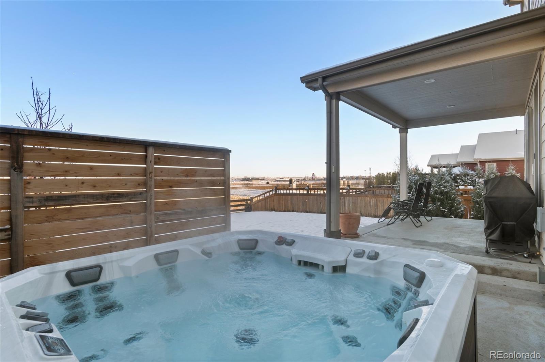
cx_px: 272
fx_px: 257
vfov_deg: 70.3
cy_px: 181
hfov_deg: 93.3
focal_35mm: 17
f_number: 8
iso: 400
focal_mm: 17
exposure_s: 1/50
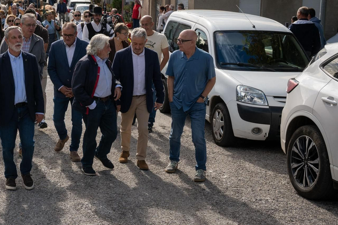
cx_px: 6
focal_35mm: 72
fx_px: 676
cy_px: 51
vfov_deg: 18.8
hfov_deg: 26.7
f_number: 5.6
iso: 100
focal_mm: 35
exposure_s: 1/400
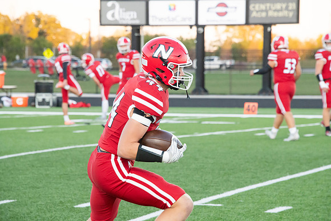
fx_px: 1931
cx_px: 166
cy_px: 110
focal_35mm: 210
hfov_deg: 9.8
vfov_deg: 6.5
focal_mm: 210
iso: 8000
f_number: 9
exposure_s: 1/500
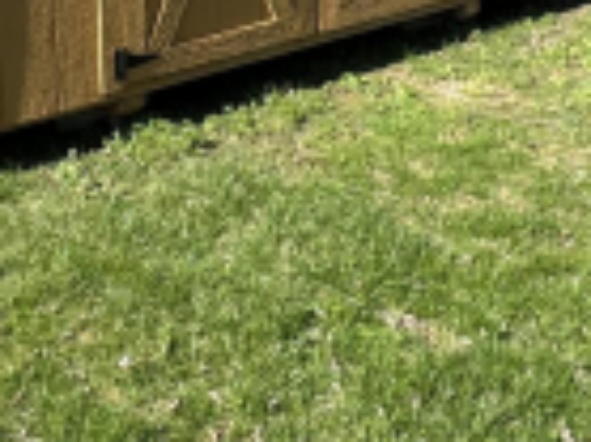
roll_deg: +0.0
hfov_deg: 28.1
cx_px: 83
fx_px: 1143
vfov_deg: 19.0
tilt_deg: -6.4
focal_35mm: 67
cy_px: -238
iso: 50
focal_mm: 2.22
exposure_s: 1/932
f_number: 2.2
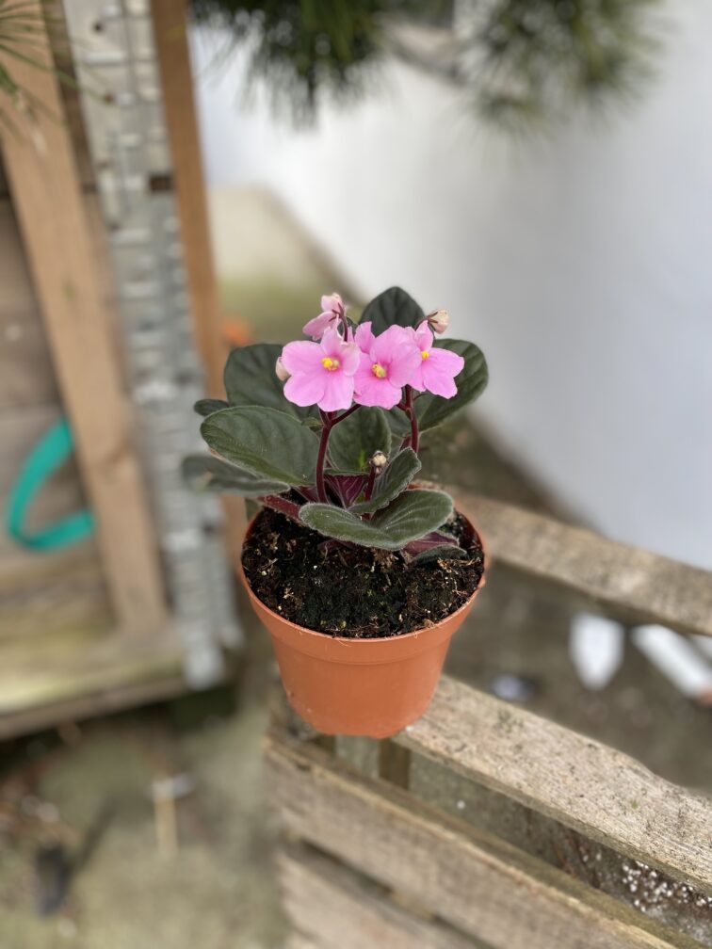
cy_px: 474
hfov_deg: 53.1
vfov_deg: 67.3
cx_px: 356
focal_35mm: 26
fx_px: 713
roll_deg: -0.7
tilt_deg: -35.0
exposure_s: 1/173
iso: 32
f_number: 1.8
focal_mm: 4.25
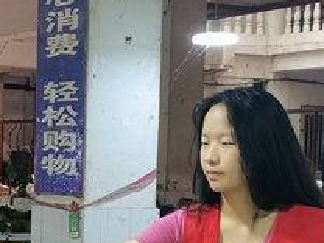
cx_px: -12
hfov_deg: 15.7
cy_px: 288
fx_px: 1151
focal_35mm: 123
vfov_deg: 11.8
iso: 100
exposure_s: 1/50
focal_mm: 5.58
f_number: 1.8
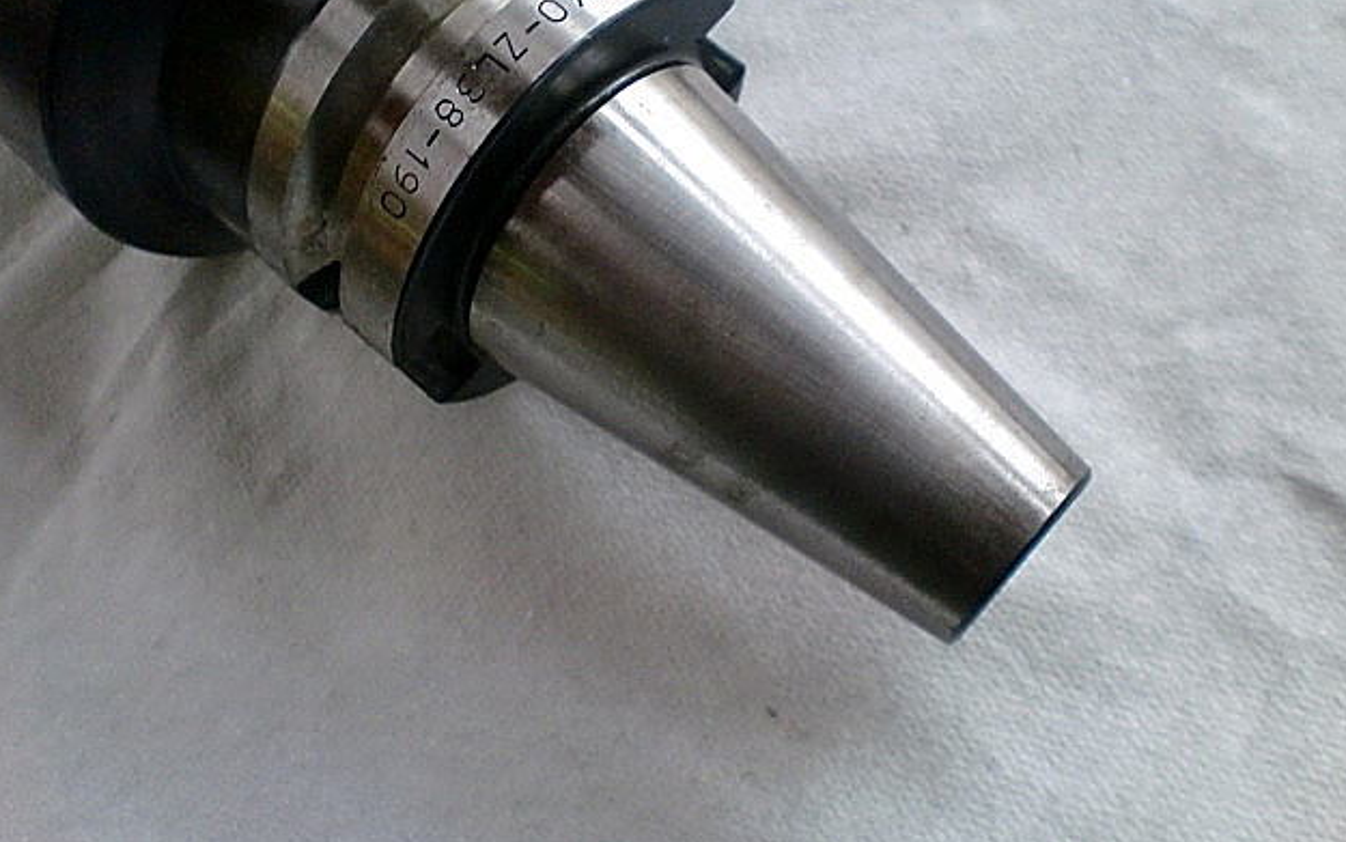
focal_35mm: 38
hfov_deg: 51.5
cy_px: 388
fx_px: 1394
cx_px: 668
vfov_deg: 33.6
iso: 320
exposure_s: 1/60
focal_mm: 6.3
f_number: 3.1
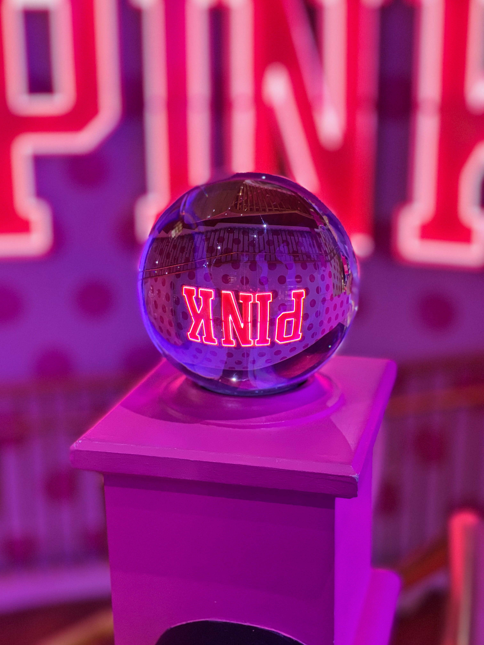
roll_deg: -0.3
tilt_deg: -15.7
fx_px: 969
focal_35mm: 52
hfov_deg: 28.0
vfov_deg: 36.8
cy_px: 322
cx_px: 242
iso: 125
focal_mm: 6
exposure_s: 1/60
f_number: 2.4
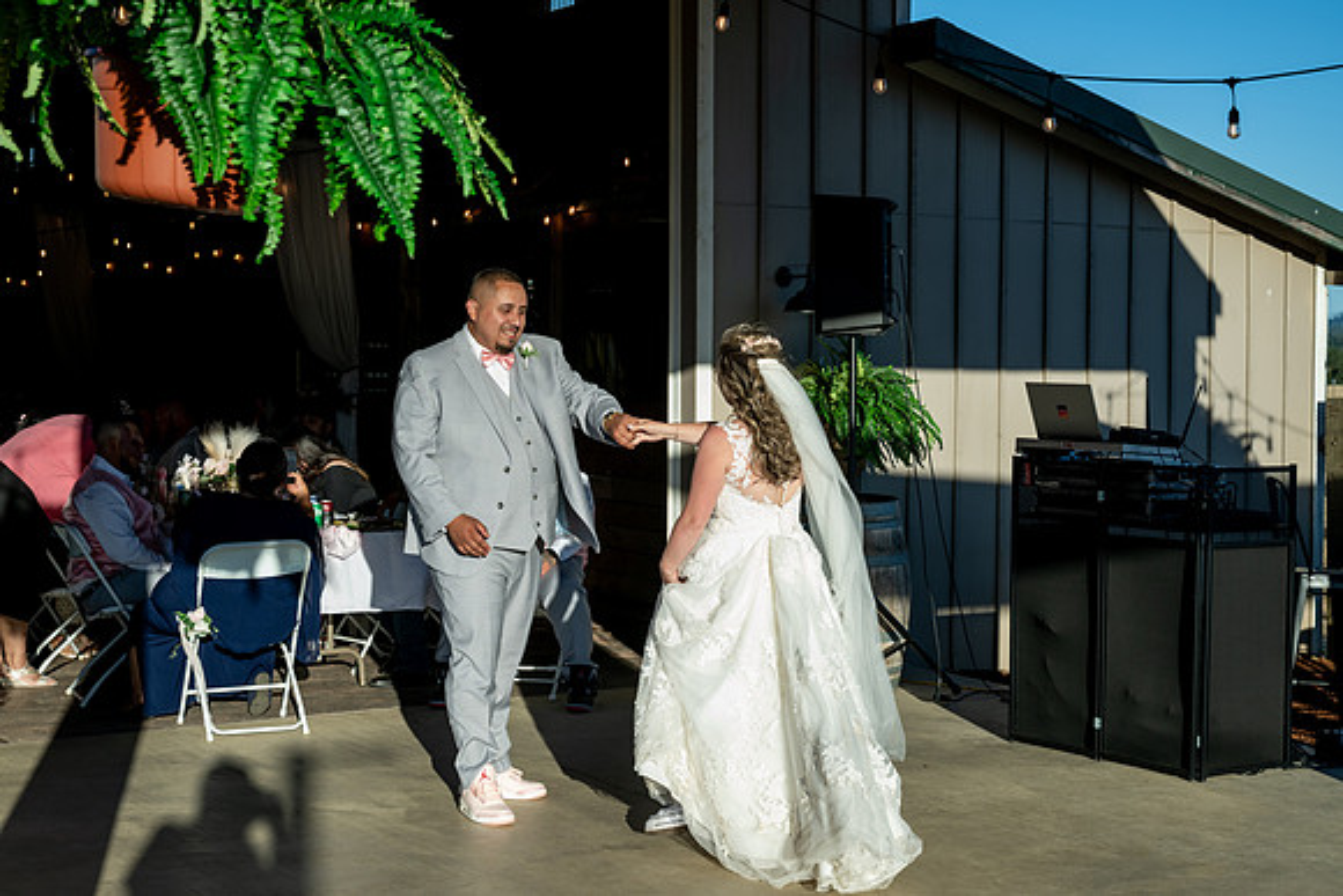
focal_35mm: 53
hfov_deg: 37.5
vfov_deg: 25.5
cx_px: 672
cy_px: 448
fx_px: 1978
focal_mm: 53
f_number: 6.3
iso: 400
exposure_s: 1/800
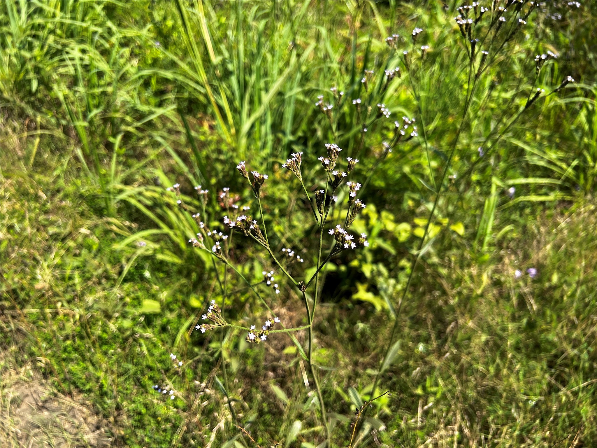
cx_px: 298
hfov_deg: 67.3
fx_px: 448
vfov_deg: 53.1
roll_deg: -2.9
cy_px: 224
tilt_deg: -42.3
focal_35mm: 26
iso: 50
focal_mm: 5.7
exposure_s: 1/1934
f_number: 1.5
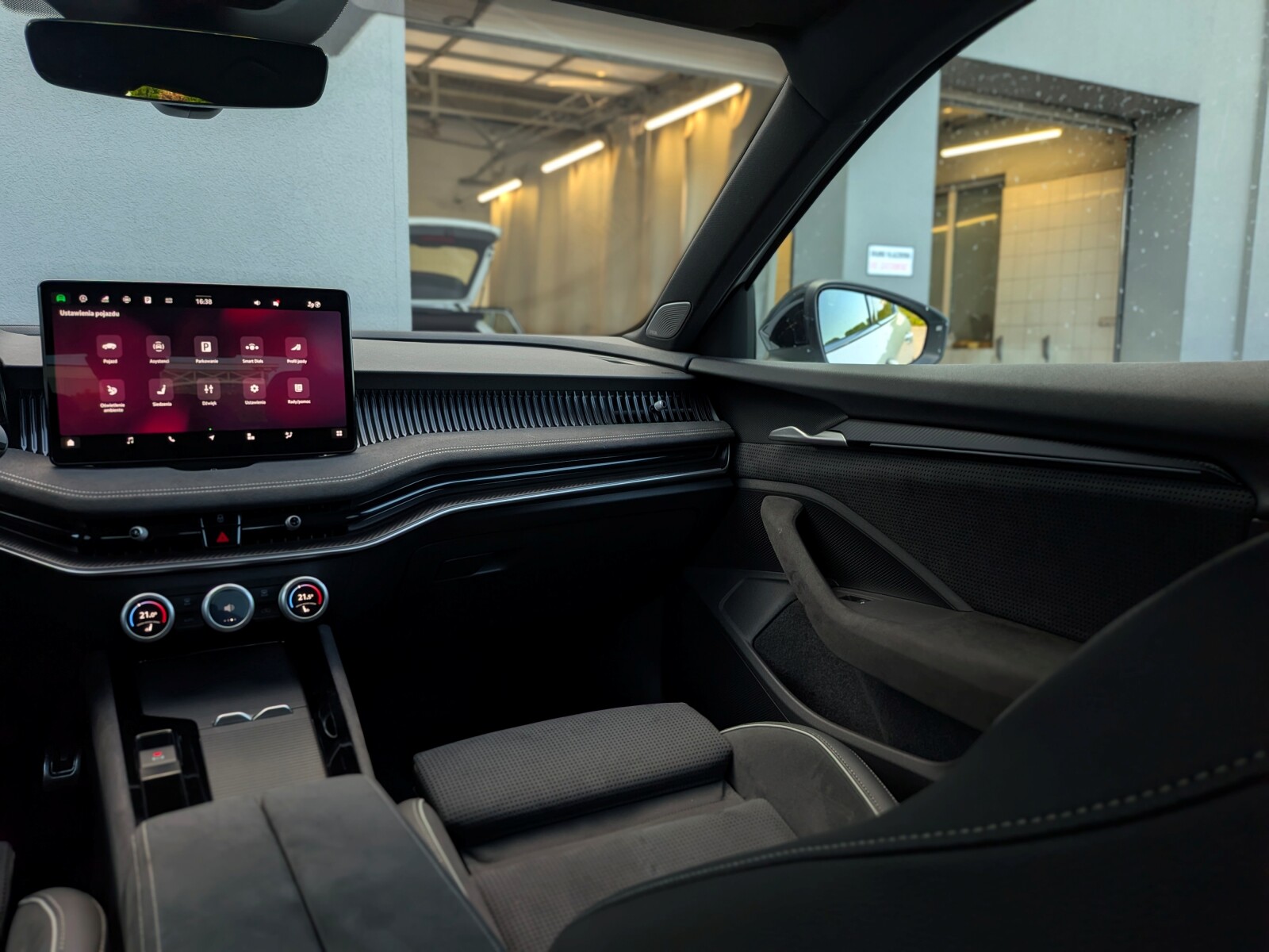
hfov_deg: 71.6
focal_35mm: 24
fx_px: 880
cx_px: 634
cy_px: 476
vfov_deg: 56.8
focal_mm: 4.53
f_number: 1.7
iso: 30
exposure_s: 1/101
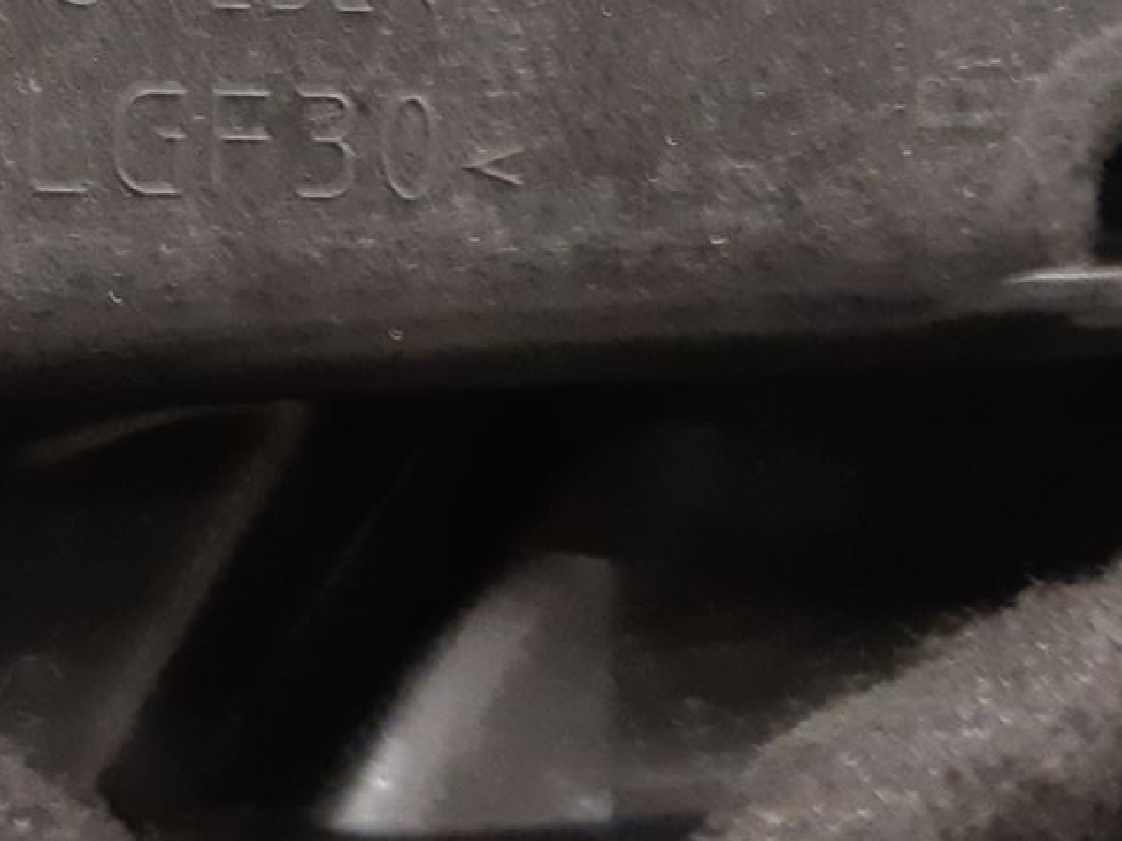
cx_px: -104
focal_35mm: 84
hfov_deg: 22.1
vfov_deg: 17.0
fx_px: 2722
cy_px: -92
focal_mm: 3.93
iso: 320
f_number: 1.7
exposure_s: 1/25
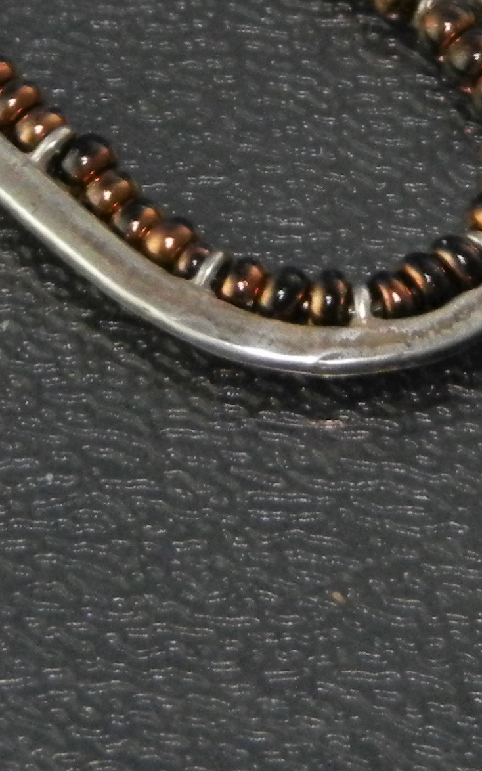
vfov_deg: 9.7
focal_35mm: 213
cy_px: -190
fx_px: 4476
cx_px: 347
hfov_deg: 6.2
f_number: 8
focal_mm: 10.6
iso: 800
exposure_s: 1/30
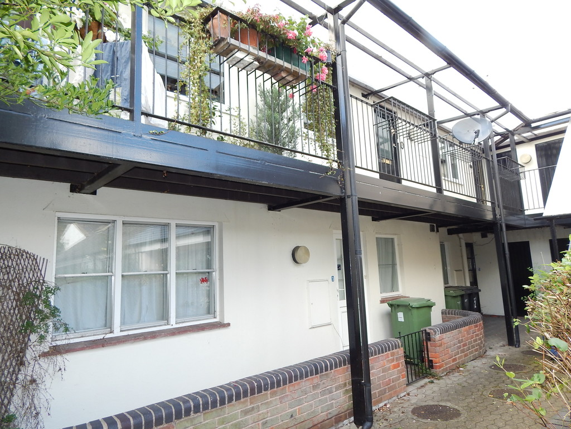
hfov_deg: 73.9
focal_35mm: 23
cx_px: 286
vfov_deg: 58.9
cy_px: 214
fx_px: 379
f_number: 3
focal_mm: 4
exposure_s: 1/100
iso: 125
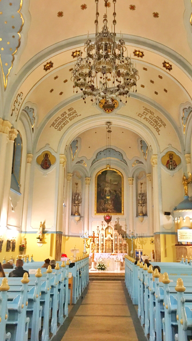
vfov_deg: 61.0
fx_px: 290
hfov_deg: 36.6
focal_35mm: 32
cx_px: 107
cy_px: 172
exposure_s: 1/17
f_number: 2.2
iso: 200
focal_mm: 4.15
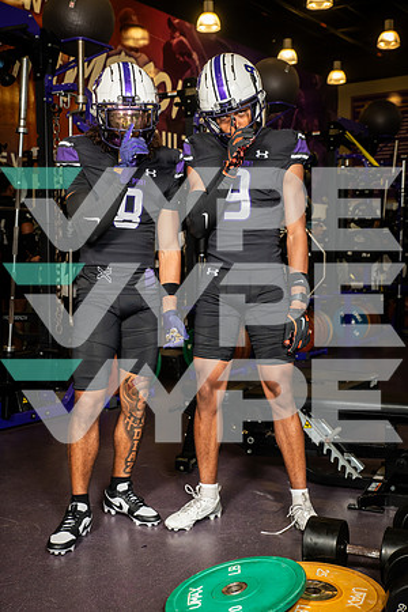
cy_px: 306
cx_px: 204
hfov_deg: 29.2
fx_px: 782
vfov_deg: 42.7
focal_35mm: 46
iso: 500
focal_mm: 46
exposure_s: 1/250
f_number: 5.6
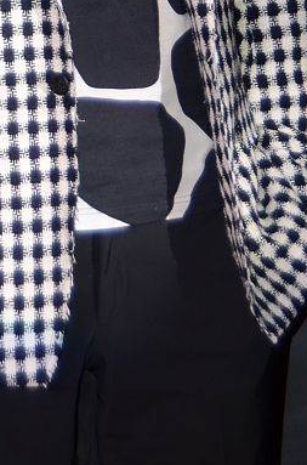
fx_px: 4724
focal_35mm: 367
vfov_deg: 5.6
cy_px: -141
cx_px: -12
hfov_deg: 3.7
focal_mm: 78
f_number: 5.6
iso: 400
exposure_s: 1/160
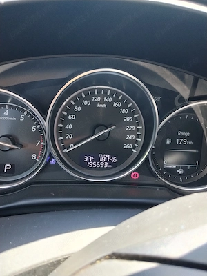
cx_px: 104
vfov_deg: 61.7
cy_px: 138
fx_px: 231
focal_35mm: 29
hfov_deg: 48.2
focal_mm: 4.22
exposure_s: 1/100
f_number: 1.8
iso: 160
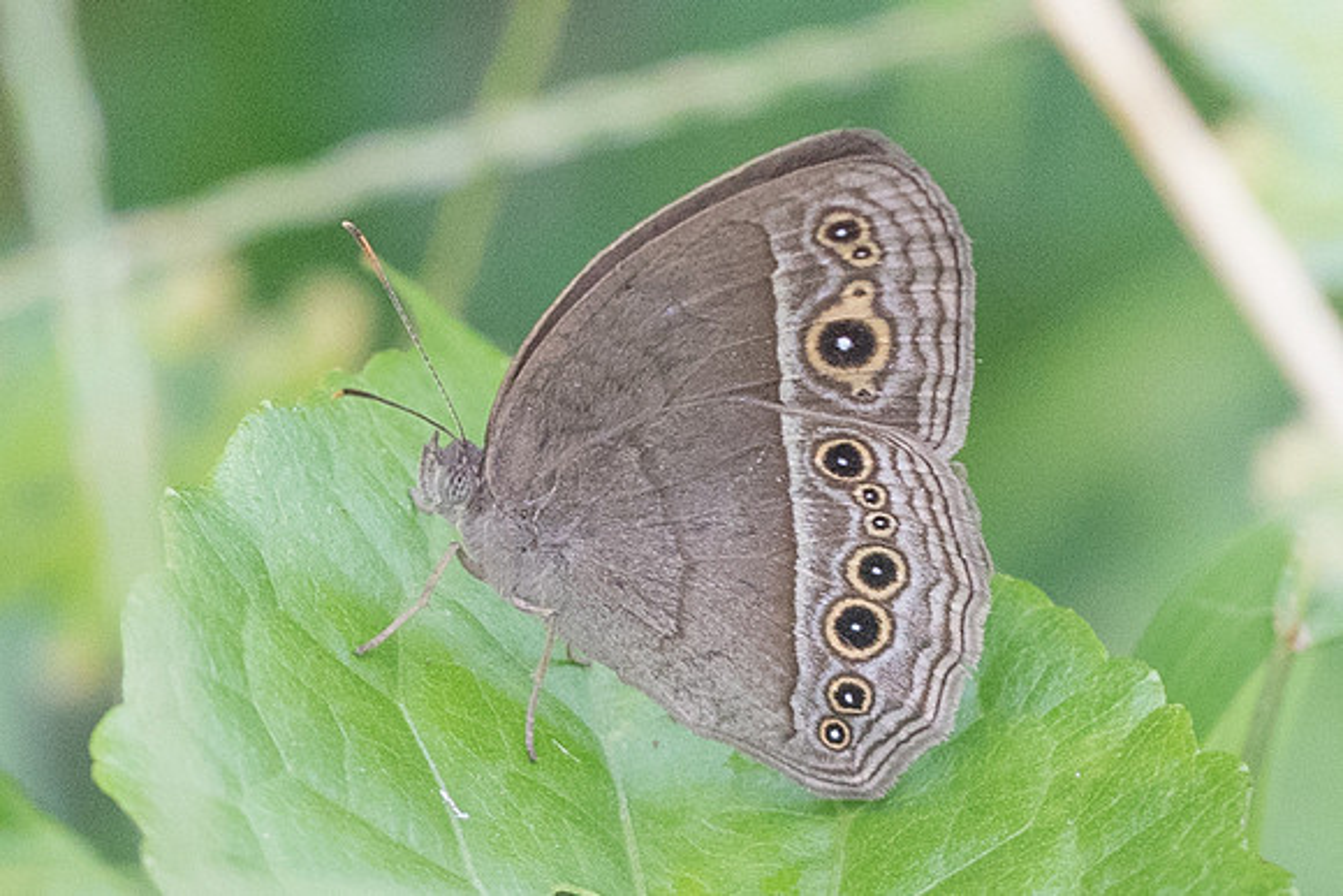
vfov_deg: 1.3
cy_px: 419
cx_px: 835
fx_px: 39088
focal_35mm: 1048
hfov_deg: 2.0
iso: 800
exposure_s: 1/320
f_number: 5
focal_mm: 150
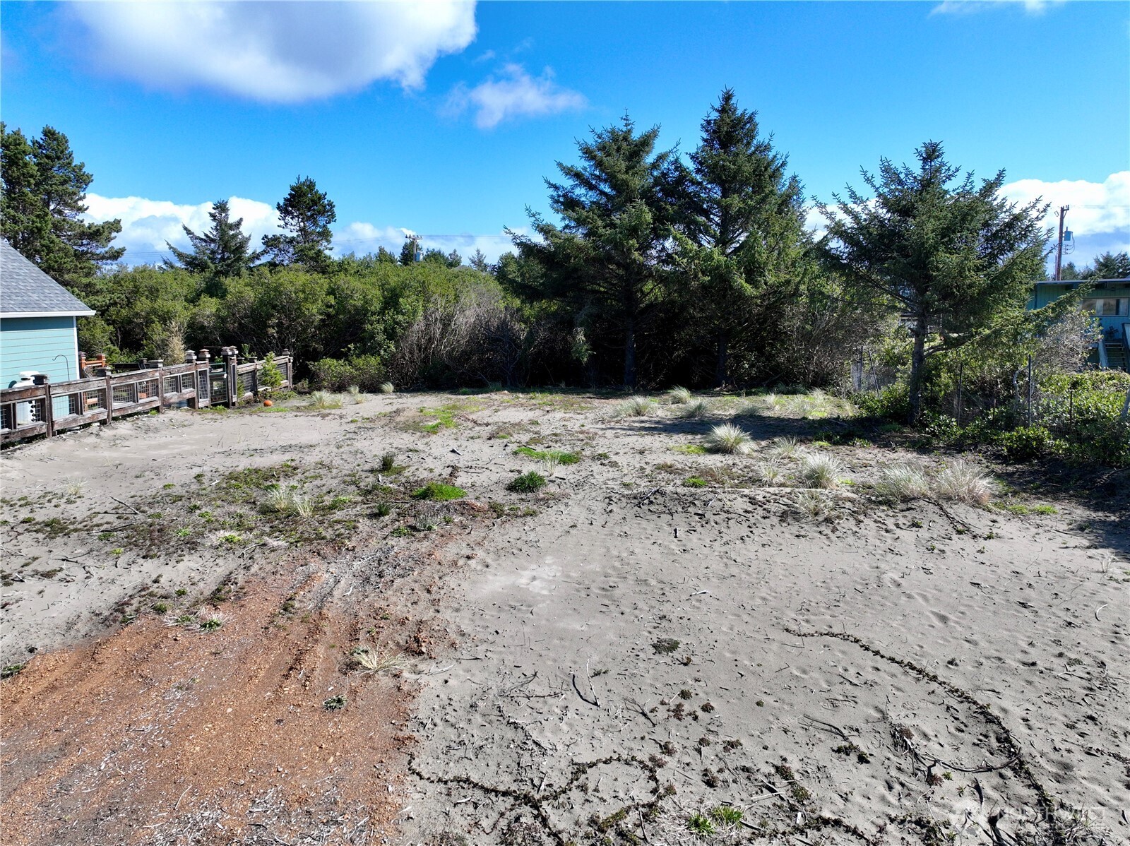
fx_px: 783
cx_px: 565
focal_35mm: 24
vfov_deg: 56.8
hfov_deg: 71.6
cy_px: 423
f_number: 2.8
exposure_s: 1/1600
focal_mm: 12.29
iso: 130
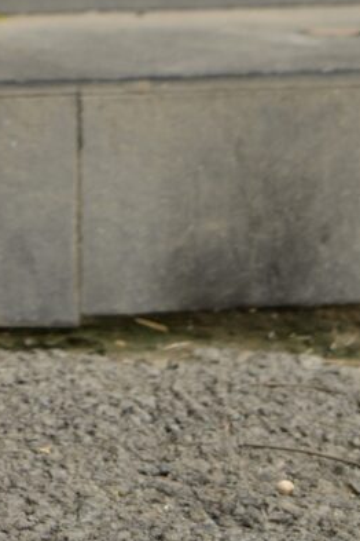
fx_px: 8309
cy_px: -1127
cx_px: -667
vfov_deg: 3.6
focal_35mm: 554
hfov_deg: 2.5
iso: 100
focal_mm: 85
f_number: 1.8
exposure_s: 1/400
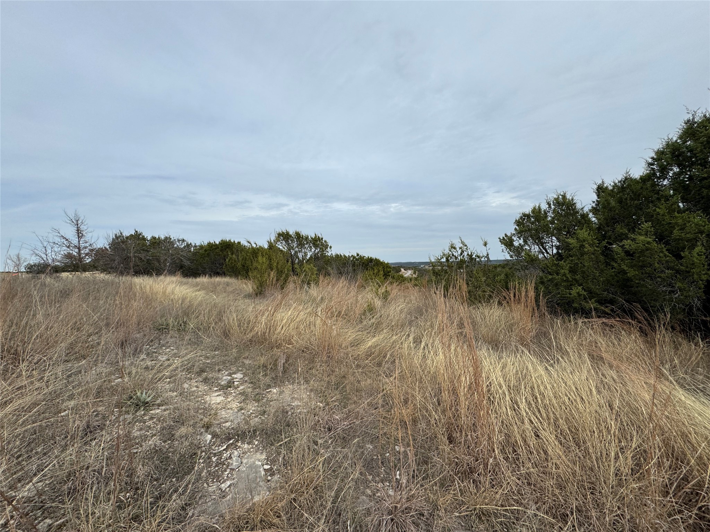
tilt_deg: -0.4
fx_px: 287
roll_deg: +2.4
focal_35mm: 14
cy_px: 266
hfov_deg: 102.1
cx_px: 355
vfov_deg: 85.7
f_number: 2.2
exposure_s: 1/2342
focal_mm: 2.22
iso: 40
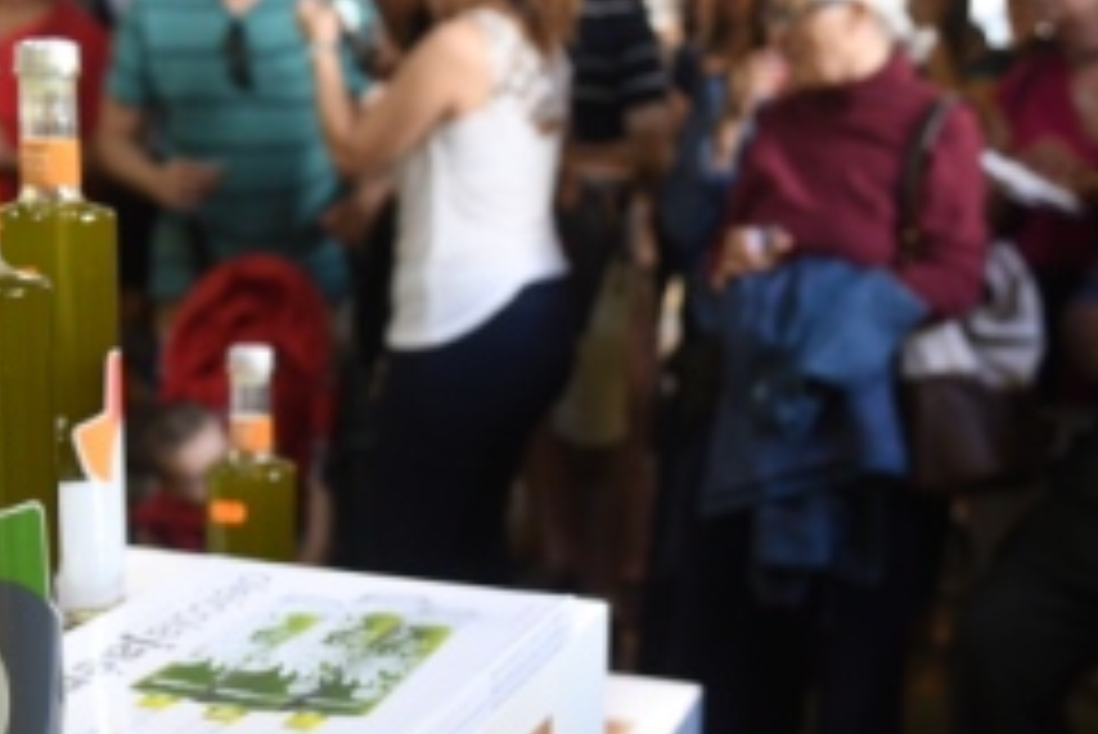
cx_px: 522
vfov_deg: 24.7
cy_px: 362
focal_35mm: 55
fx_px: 1678
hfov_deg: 36.2
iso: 1000
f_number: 2.8
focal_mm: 20
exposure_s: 1/60
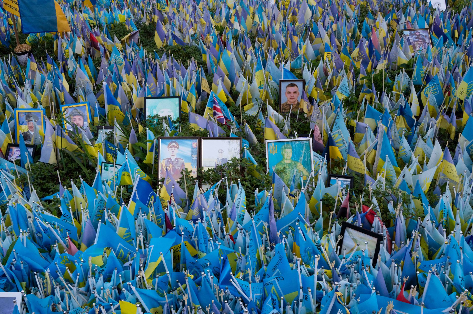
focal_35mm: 37
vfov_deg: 35.9
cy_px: 157
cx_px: 236
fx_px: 486
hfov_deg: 51.9
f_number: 16
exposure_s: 1/800
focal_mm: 37
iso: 1600
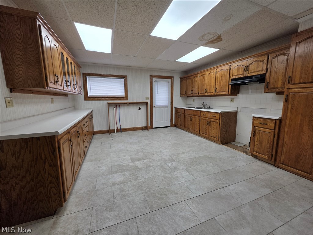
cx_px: 156
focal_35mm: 13
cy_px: 118
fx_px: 118
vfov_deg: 89.9
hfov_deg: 106.2
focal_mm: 2.2
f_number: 1.9
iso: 64
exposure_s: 1/120
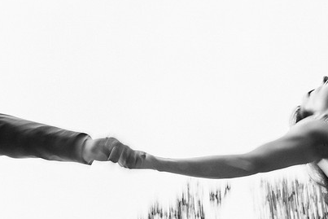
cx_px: 114
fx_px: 319
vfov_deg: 37.7
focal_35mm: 35
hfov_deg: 53.5
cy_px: 134
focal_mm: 24
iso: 400
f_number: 22
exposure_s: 1/20
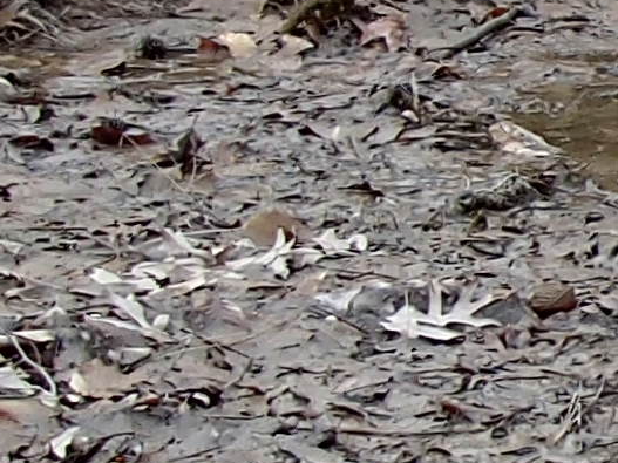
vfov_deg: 7.0
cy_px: 170
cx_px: 1295
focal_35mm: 211
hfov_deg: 8.8
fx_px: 3766
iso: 100
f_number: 3.9
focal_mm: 5
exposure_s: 1/100
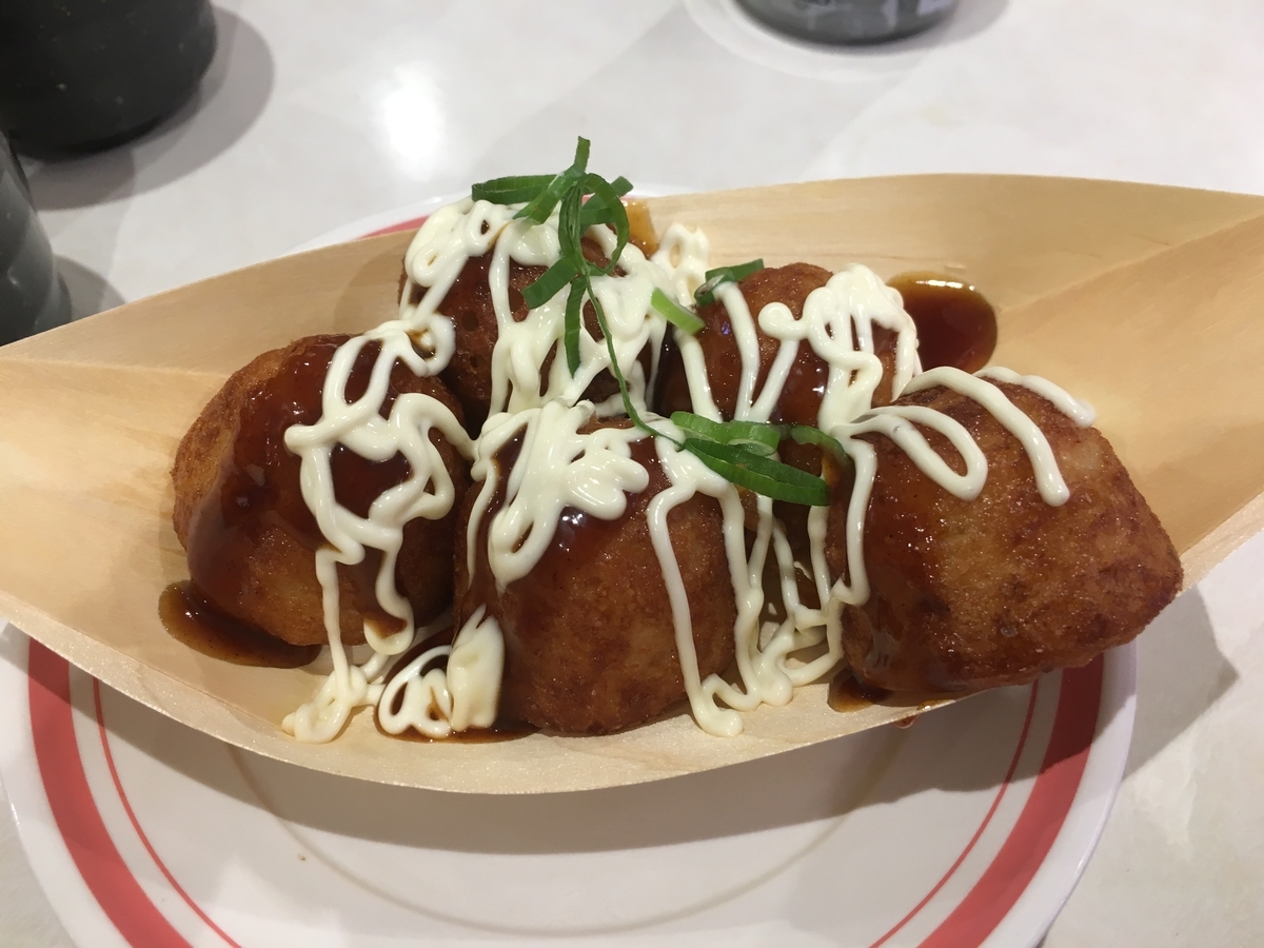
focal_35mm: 29
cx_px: 632
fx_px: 1059
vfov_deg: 48.2
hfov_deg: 61.7
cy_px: 474
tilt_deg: -53.5
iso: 50
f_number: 2.2
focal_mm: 4.15
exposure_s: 1/30
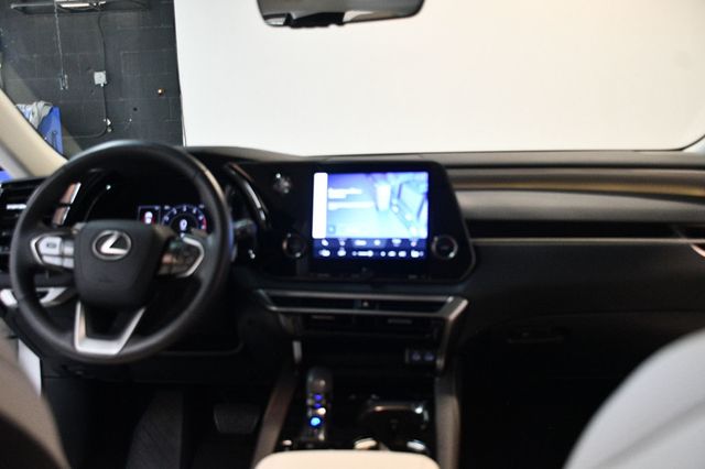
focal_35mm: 33
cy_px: 234
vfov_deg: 39.9
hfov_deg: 57.2
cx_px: 352
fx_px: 646
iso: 3200
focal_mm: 22
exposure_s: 1/125
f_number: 3.5
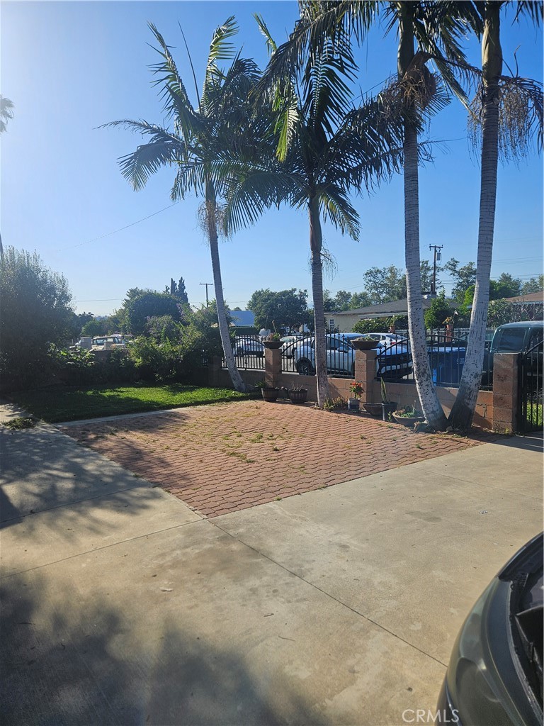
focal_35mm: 23
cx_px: 272
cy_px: 363
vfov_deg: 73.9
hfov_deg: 58.9
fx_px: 482
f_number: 1.8
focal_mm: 5.4
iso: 25
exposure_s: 1/2397
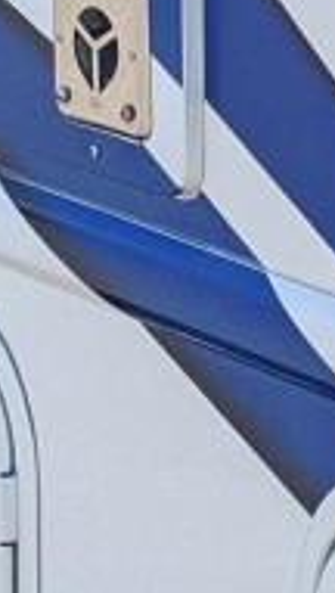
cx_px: 1255
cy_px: -506
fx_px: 3004
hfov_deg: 5.6
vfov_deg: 10.5
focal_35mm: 191
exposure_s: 1/544
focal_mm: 6.81
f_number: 1.85
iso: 47
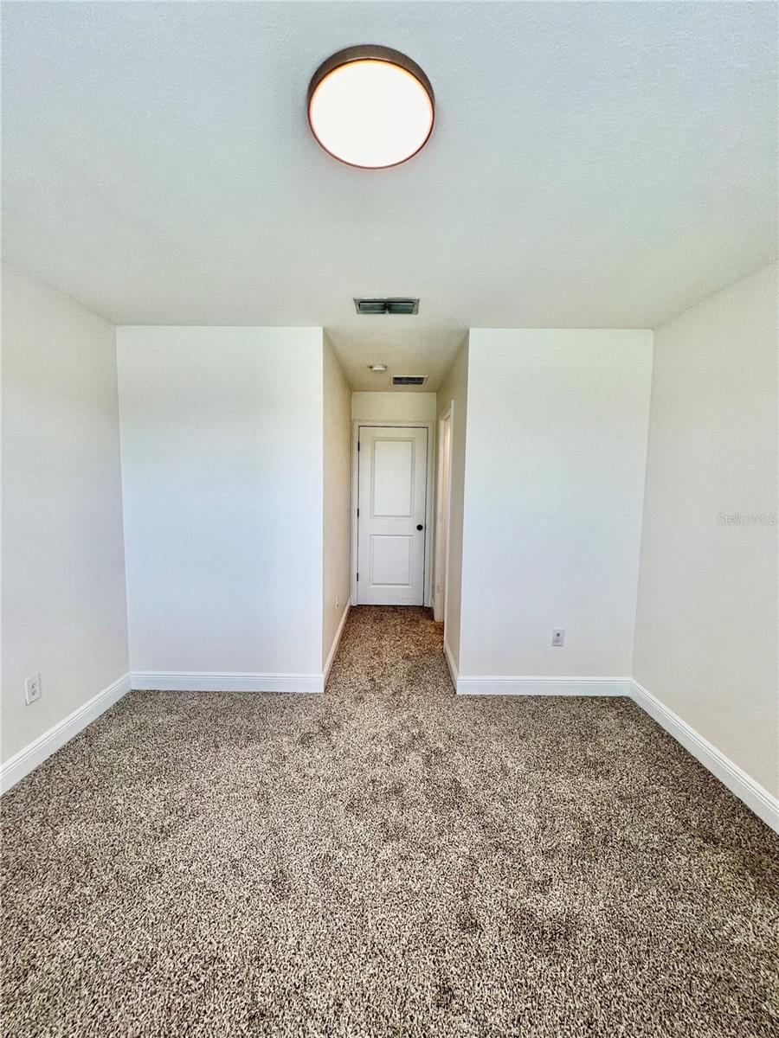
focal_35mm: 13
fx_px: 390
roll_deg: -0.5
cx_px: 390
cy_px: 519
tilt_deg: -4.5
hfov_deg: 89.9
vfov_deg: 106.2
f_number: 1.8
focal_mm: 1.57
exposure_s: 1/120
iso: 100
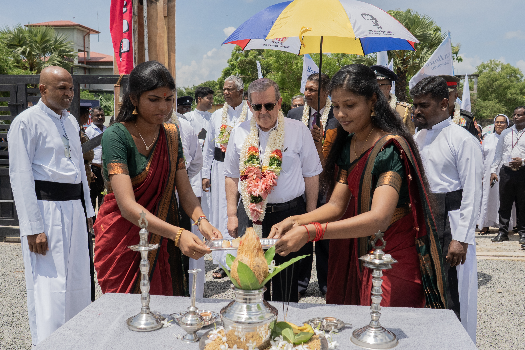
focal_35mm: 37
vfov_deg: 35.9
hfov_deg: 51.9
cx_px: 262
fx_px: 540
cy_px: 175
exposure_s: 1/160
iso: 4000
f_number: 5
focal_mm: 25
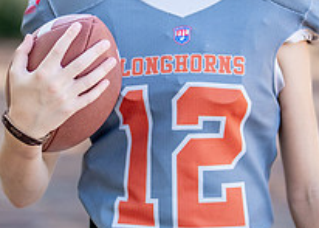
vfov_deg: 9.1
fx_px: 1422
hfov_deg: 12.8
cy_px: 39
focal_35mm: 157
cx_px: 188
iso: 100
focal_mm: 50
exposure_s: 1/1000
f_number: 1.2
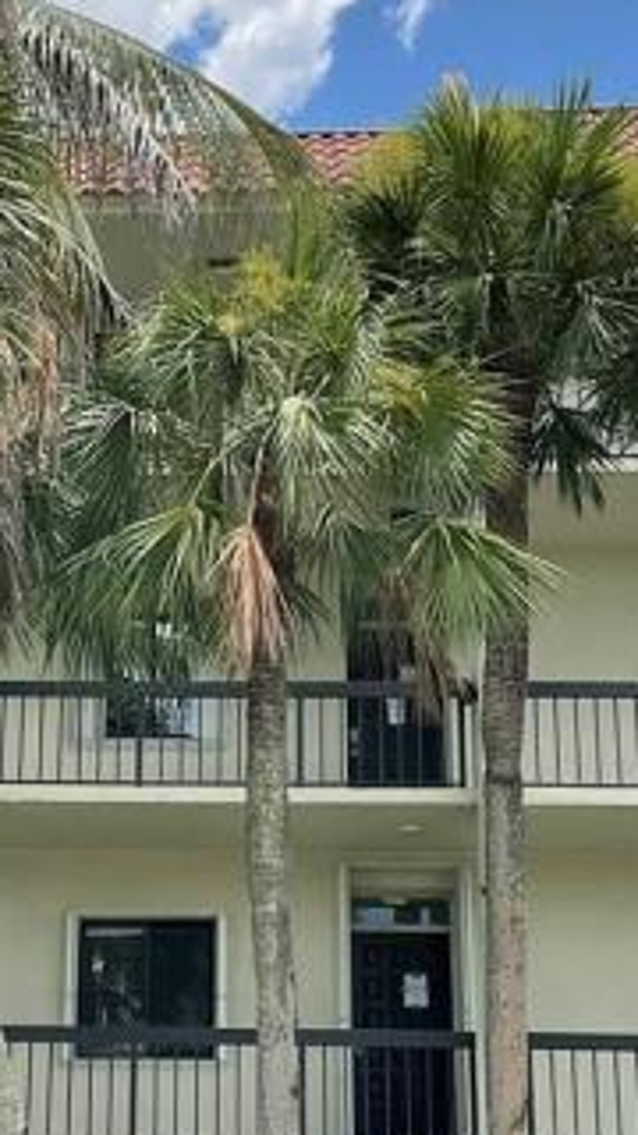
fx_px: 2135
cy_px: 646
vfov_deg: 29.7
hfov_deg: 16.9
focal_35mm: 71
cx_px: 135
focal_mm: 3
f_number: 1.8
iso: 25
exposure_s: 1/978
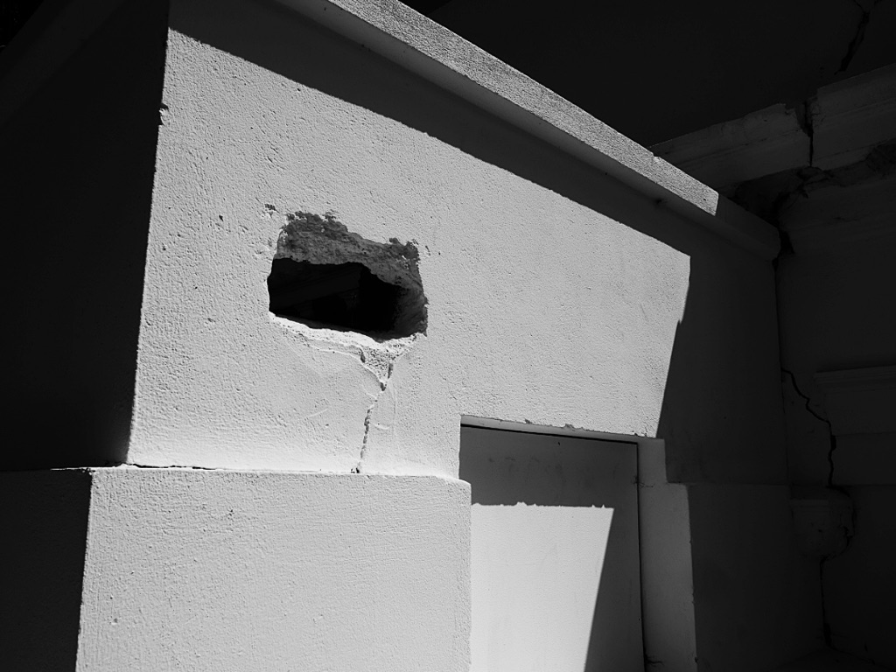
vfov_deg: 46.8
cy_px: 336
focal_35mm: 30
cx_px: 448
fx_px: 777
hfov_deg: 60.0
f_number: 7.1
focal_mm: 15
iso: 200
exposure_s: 1/1600
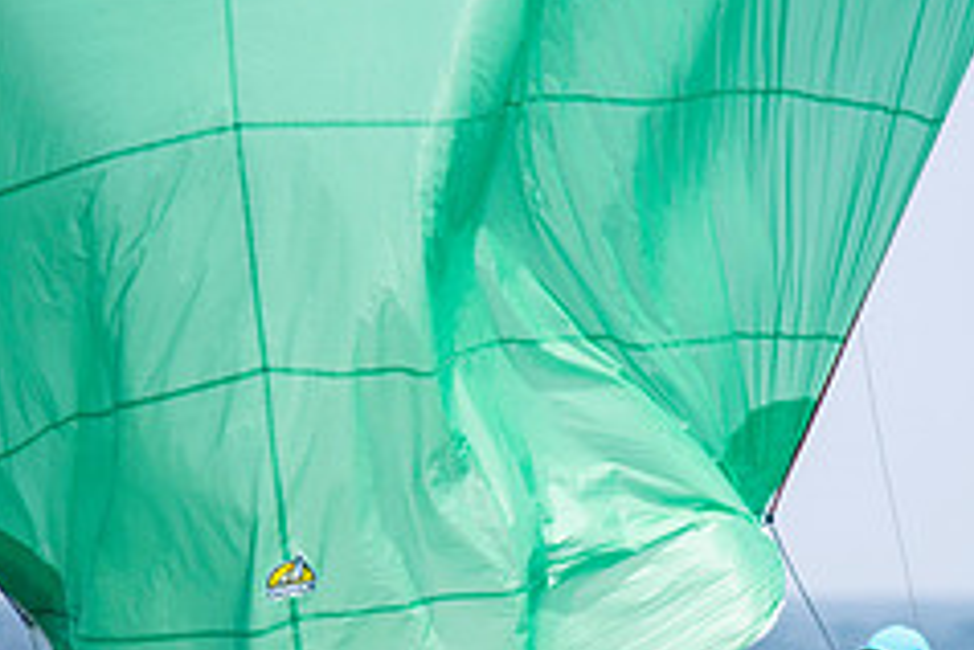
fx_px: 43557
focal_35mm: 1609
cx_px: 773
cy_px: 734
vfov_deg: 0.9
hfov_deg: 1.3
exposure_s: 1/1000
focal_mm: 420
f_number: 5.6
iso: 200
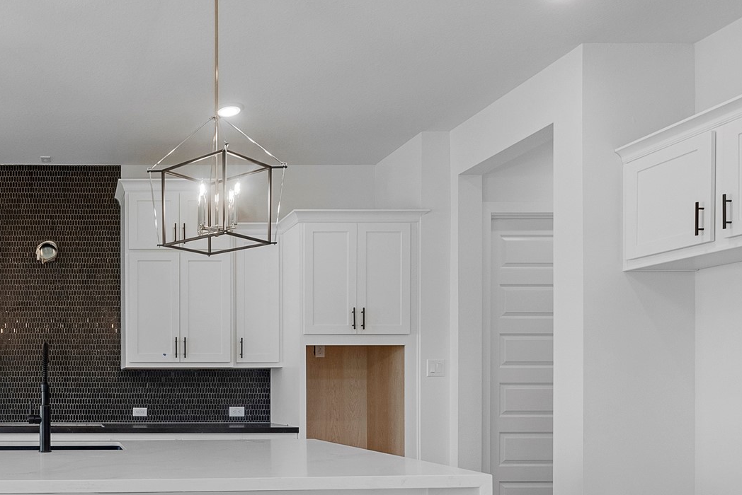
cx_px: 69
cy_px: 379
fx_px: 598
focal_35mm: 29
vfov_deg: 43.4
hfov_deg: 55.0
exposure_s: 1/15
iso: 250
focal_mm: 14
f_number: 9
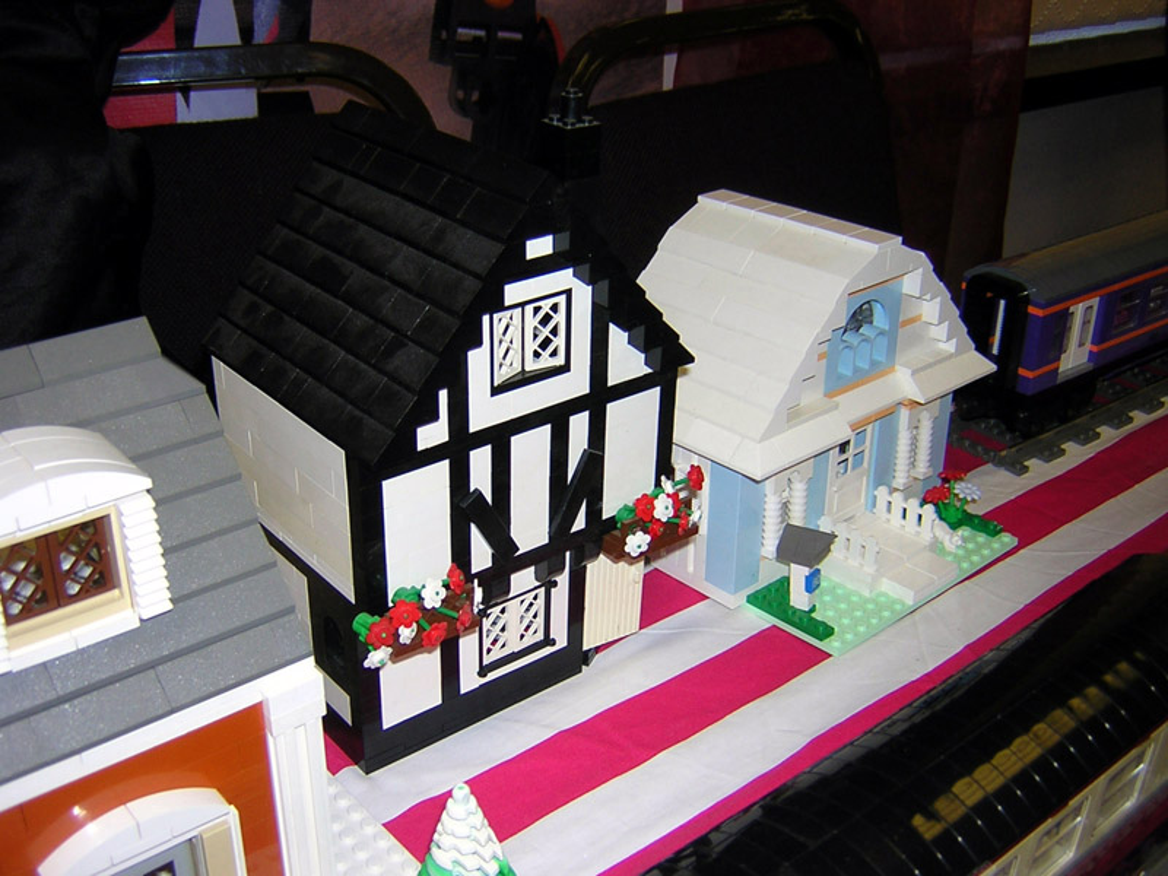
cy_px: 438
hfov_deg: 51.4
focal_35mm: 36
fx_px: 1215
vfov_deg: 39.7
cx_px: 584
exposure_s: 1/60.1
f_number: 2.6
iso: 100
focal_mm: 4.7
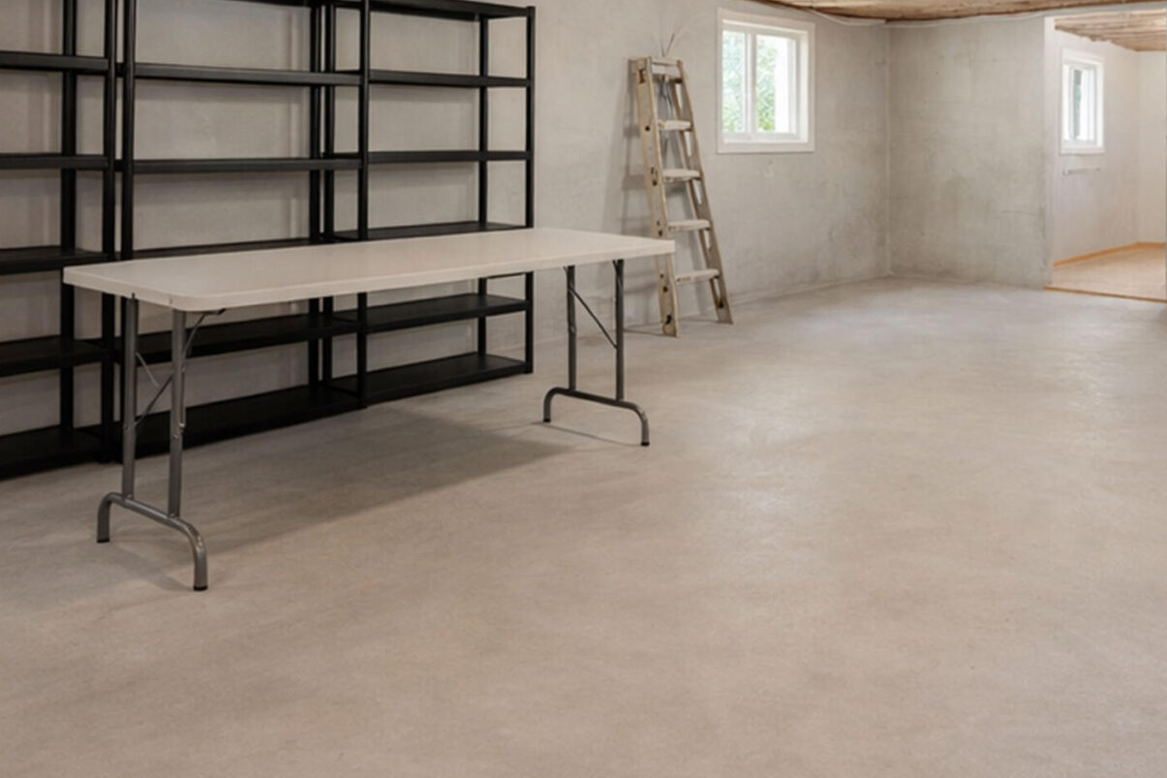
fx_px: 1102
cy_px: 116
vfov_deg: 37.0
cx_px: 852
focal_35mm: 34
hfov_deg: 53.7
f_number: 4
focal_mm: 16
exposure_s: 1/13
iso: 64
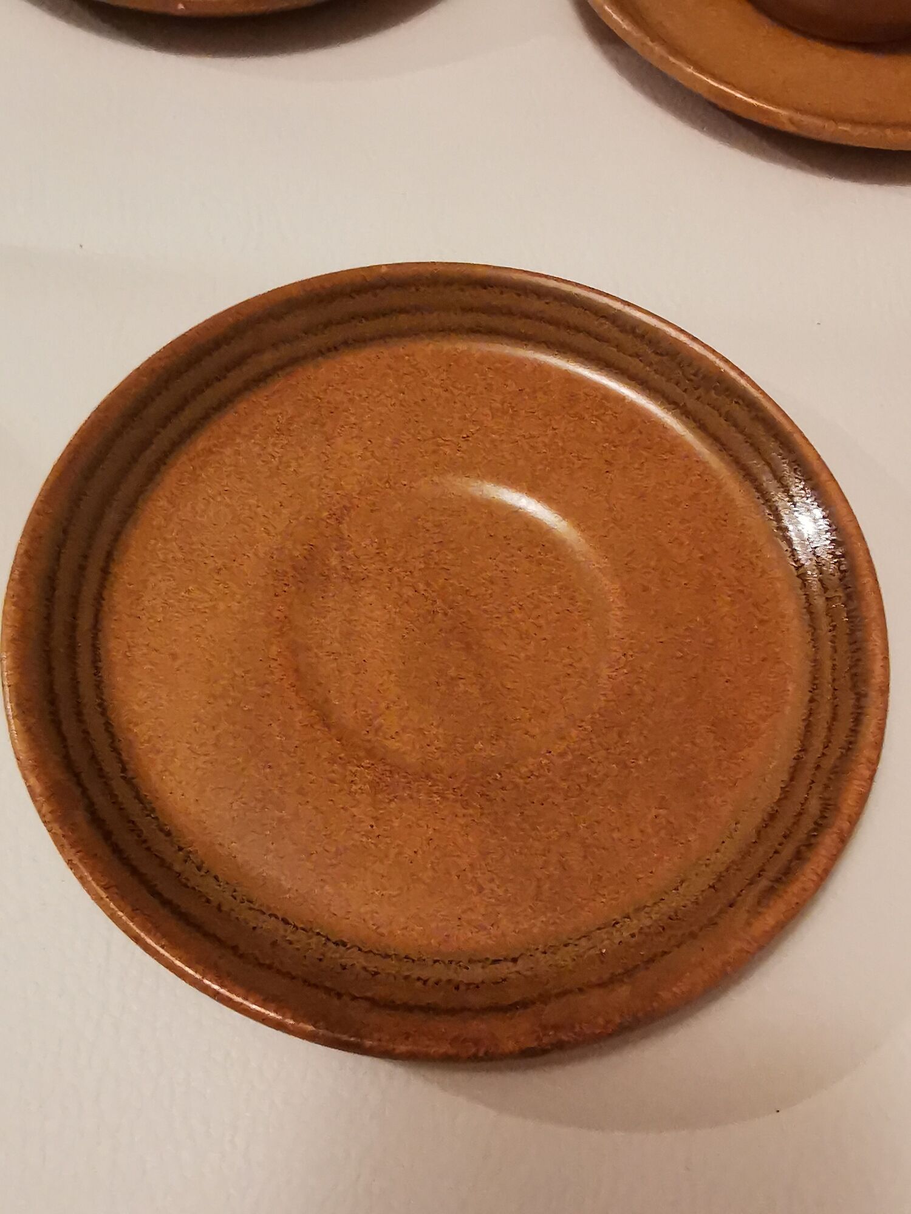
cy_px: 607
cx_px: 456
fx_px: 1228
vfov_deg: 52.6
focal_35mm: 35
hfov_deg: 40.7
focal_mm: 2.35
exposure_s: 1/20
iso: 500
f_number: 2.2
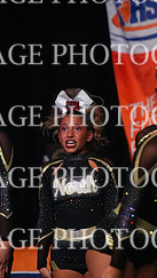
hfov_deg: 1.9
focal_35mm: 650
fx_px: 4802
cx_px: 44
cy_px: 208
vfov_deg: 3.3
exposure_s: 1/1250
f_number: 5.6
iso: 16000
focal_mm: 260
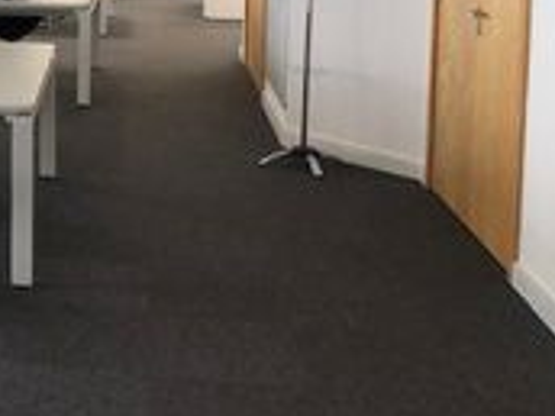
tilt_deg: -4.9
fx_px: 1042
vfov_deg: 21.6
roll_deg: +0.2
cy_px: -19
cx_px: -65
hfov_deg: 27.2
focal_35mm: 65
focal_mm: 3.99
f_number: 1.8
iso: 25
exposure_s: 1/30
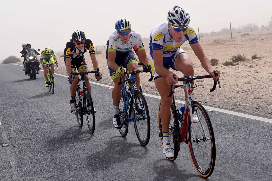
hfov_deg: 28.9
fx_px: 529
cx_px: 136
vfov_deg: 19.4
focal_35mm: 70
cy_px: 90
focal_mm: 70
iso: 320
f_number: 13
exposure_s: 1/640
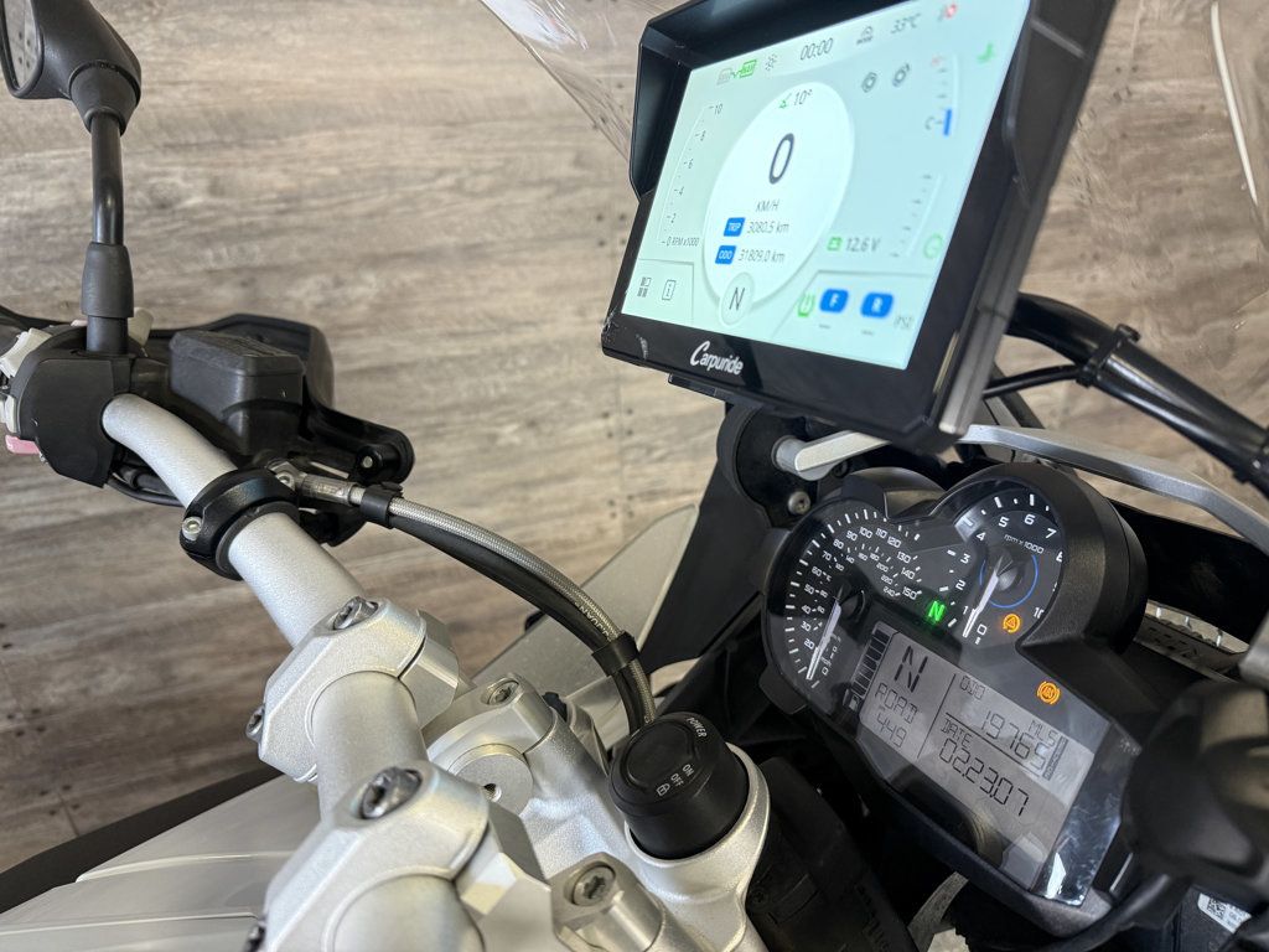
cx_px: 634
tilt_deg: -27.6
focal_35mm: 24
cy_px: 476
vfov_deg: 56.8
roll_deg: +1.3
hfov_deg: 71.6
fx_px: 880
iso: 320
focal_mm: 6.76
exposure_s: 1/60
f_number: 1.78
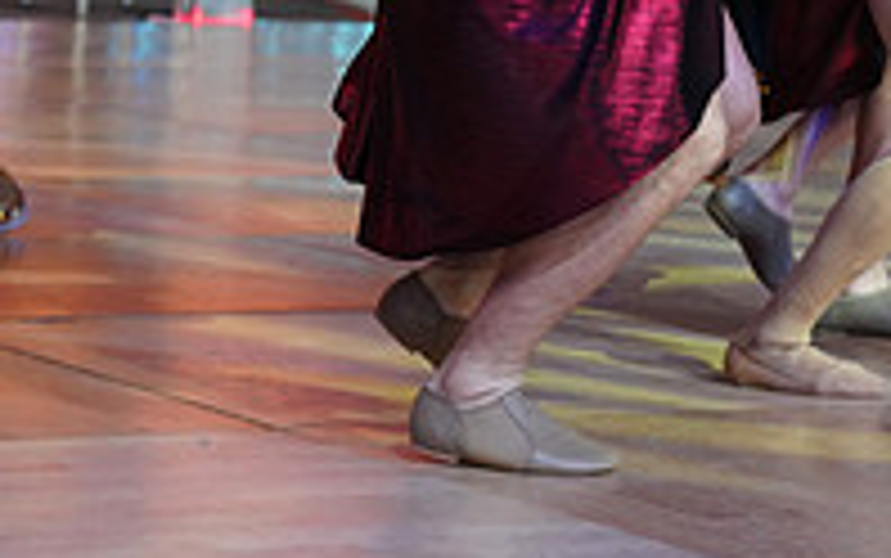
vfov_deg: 7.5
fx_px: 4203
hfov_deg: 12.0
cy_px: -214
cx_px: 837
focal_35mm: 173
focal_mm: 58
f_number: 4
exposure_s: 1/320
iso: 2000
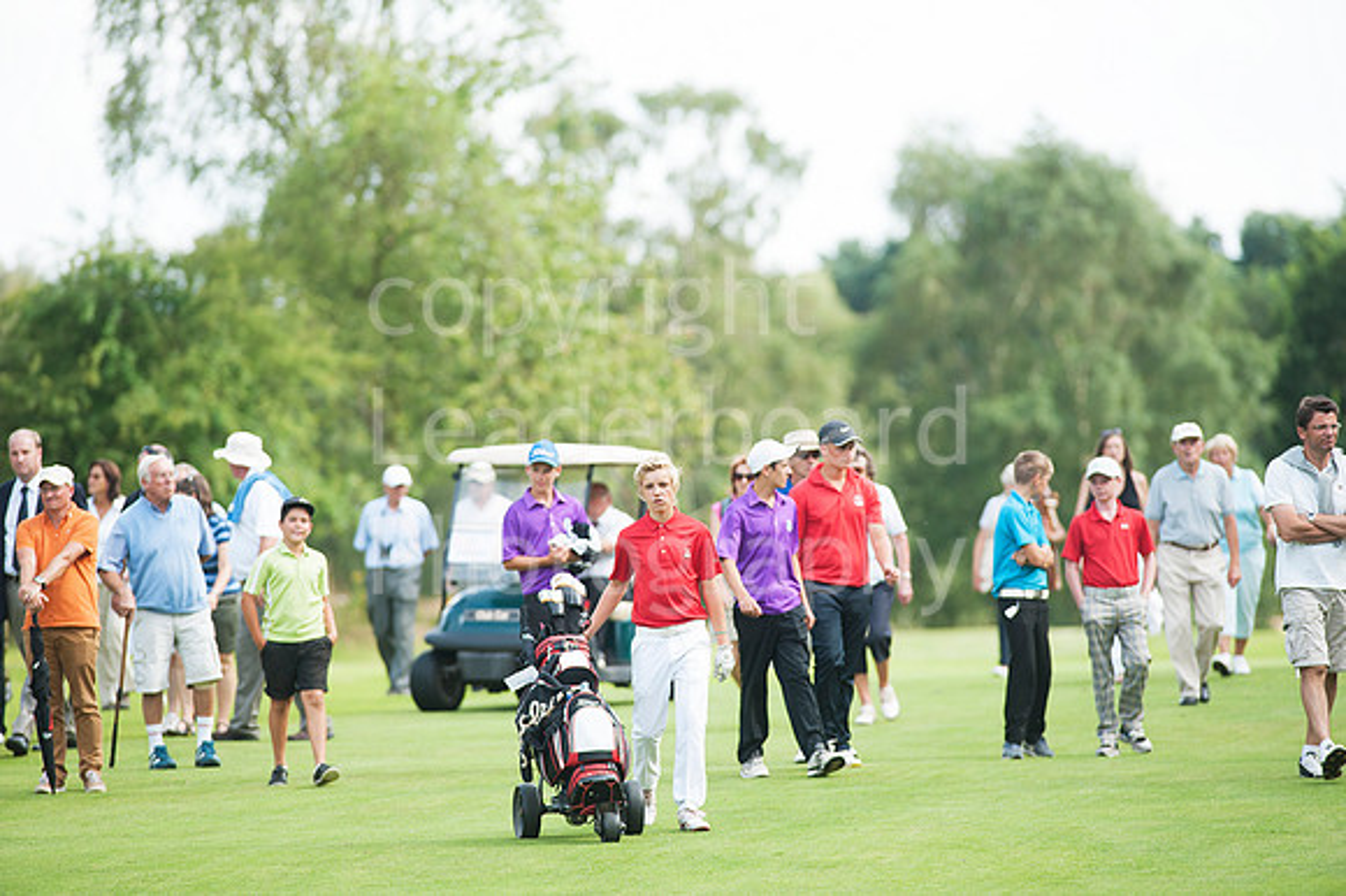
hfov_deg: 6.9
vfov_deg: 4.6
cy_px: 448
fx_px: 11210
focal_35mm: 300
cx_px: 673
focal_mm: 300
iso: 400
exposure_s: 1/1250
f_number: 5
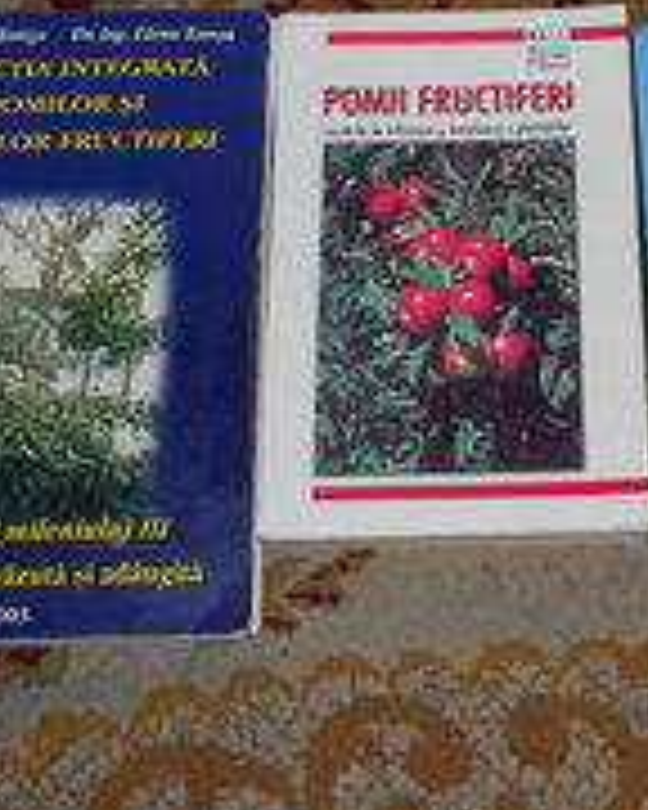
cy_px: 245
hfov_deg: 19.4
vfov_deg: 24.3
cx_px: 544
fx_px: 1870
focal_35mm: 78
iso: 80
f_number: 3.1
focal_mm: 6.72
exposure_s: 1/30
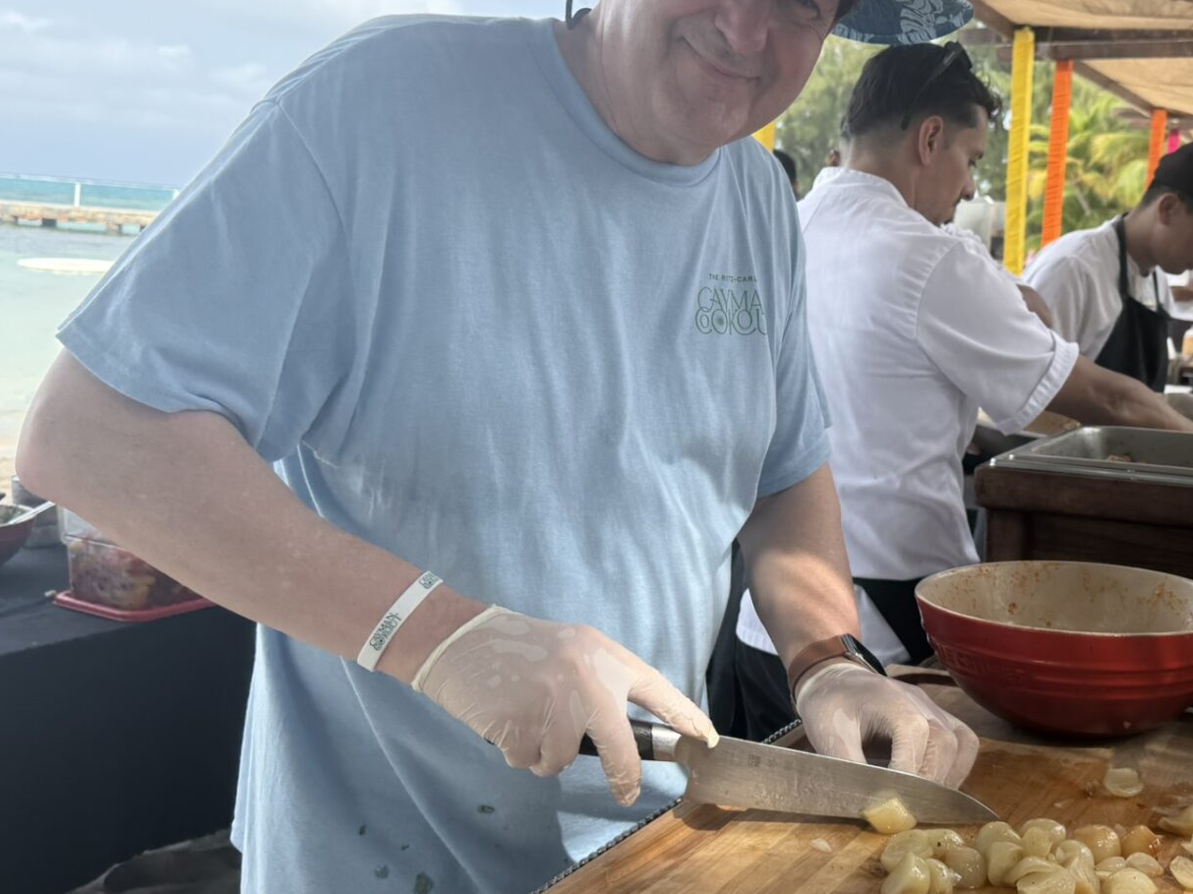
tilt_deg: -6.3
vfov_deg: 37.5
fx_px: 1309
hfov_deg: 47.6
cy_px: 350
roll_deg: -3.6
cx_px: 857
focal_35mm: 38
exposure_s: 1/1770
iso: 100
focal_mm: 6.76
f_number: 1.78
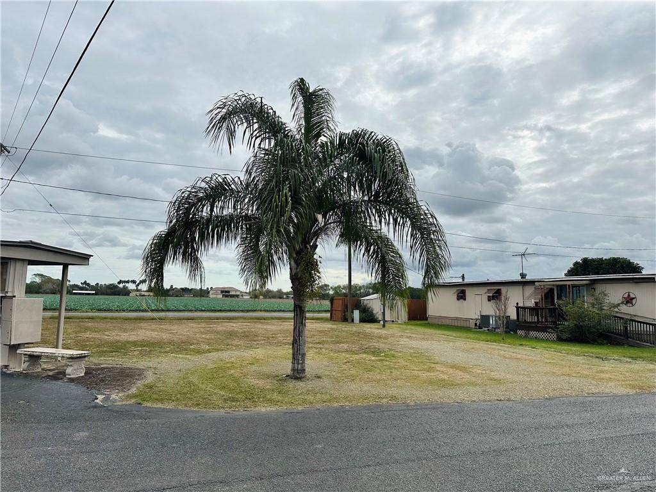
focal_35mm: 24
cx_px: 328
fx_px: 455
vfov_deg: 56.8
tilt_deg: +6.8
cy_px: 246
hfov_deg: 71.6
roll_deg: -2.0
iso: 80
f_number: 1.78
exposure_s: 1/8929
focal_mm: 6.86
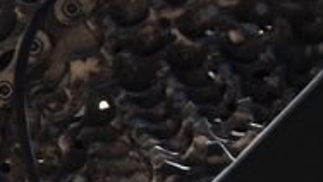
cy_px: 324
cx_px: -644
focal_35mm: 429
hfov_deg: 4.8
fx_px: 3676
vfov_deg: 2.8
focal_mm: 40
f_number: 5.3
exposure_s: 1/800
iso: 100
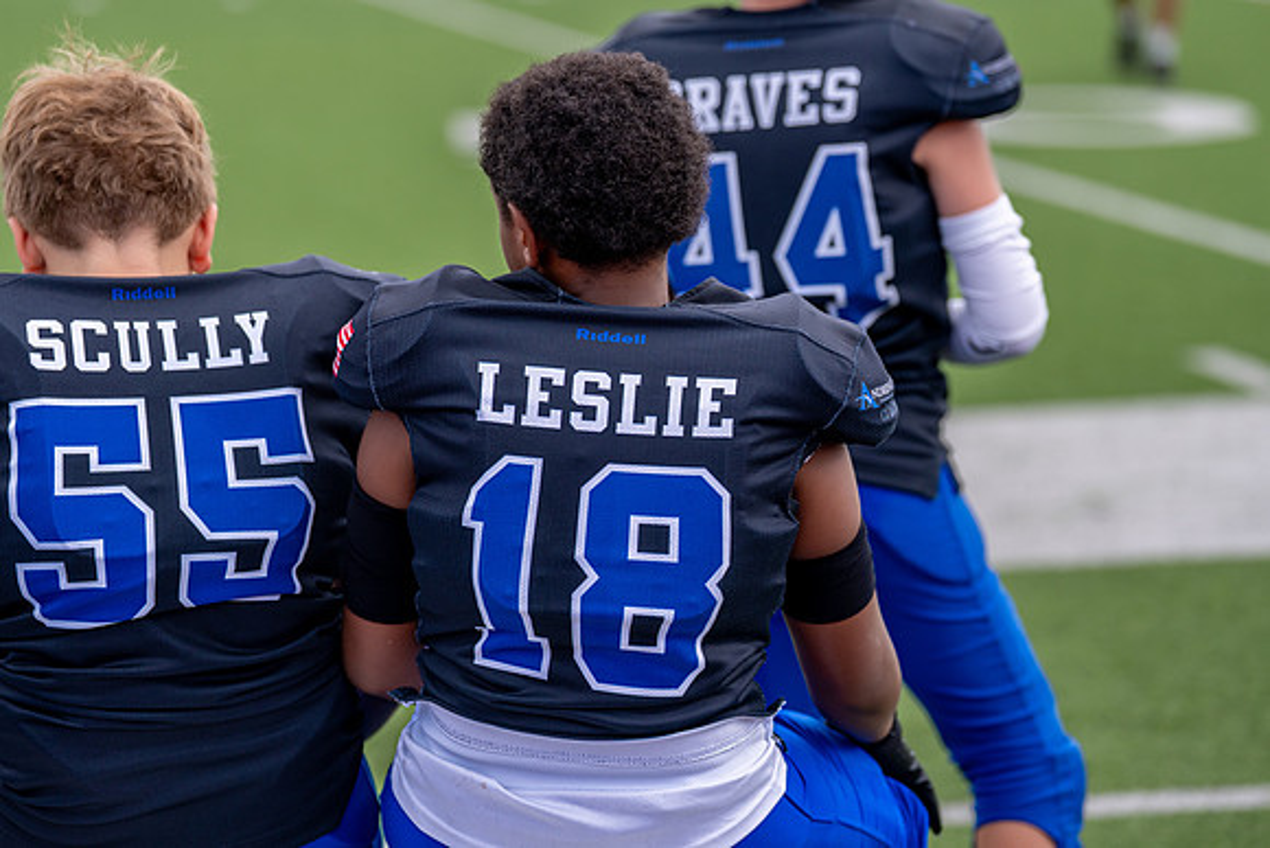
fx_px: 4357
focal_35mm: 123
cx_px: 576
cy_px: 381
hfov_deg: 16.6
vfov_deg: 11.1
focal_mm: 111
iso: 250
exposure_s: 1/2500
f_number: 2.8
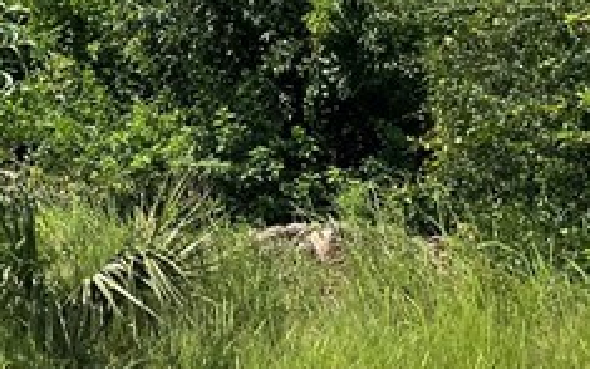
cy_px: 5
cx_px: -324
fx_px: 1930
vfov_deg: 10.8
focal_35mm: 120
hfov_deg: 15.8
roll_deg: +0.3
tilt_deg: +1.8
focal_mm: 4.2
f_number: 1.6
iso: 32
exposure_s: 1/3300
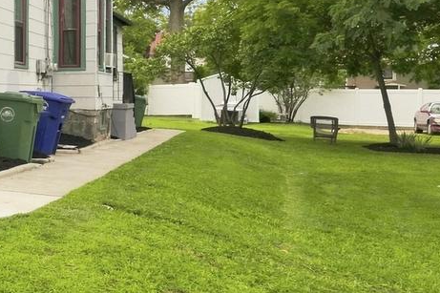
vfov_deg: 24.2
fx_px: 630
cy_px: -42
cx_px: -226
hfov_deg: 26.8
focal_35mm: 52
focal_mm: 16.5
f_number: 11
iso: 500
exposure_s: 1/640
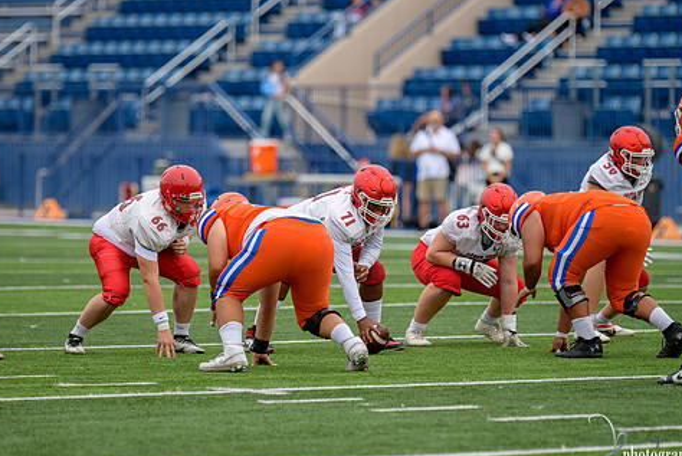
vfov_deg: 5.1
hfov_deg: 7.6
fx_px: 5101
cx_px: 325
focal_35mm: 269
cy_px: 241
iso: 180
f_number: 2.8
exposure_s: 1/800
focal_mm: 220
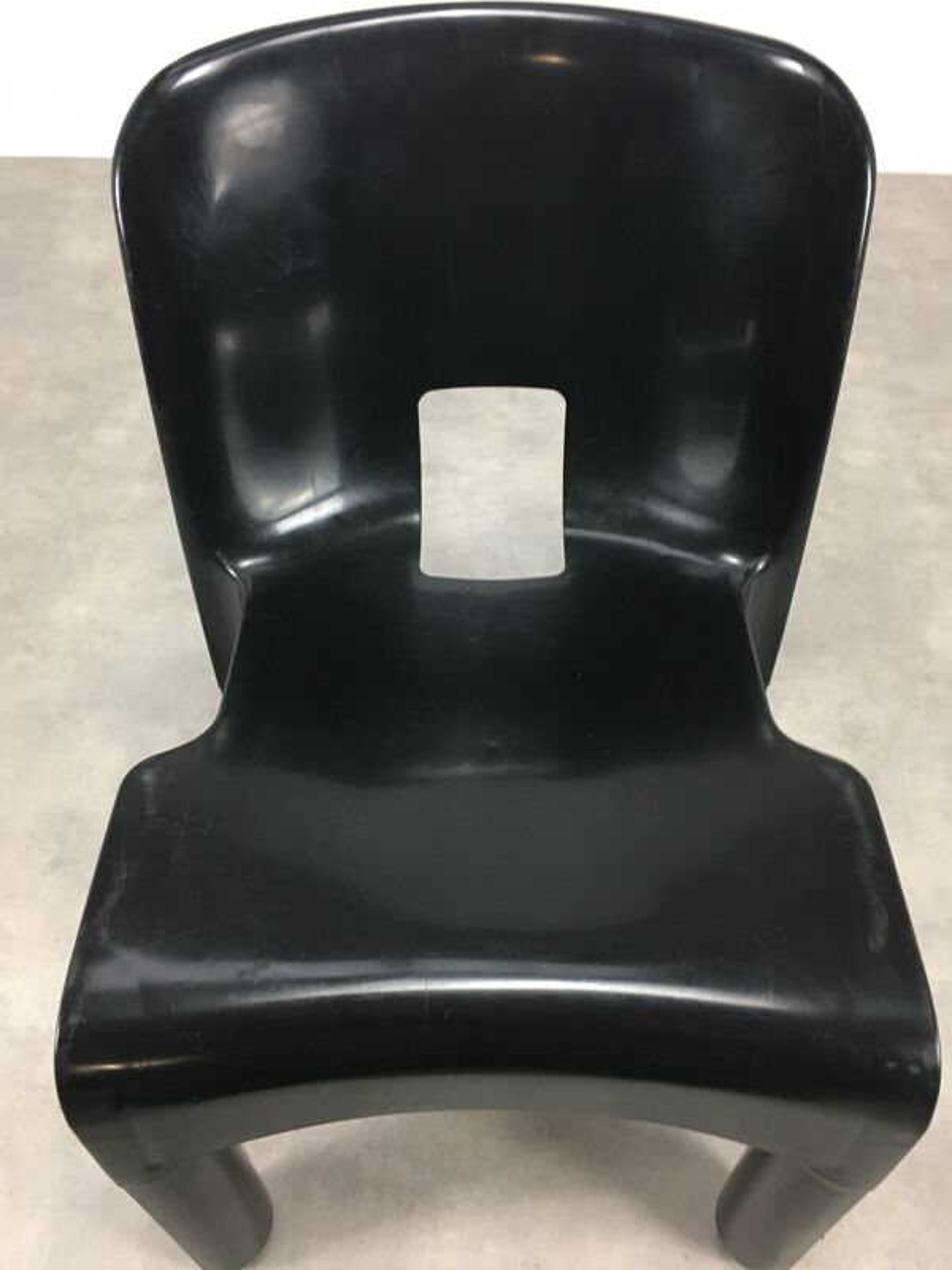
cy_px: 635
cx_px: 476
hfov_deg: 48.2
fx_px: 1063
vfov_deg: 61.7
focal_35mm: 29
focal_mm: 4.15
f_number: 2.2
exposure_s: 1/33
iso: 160
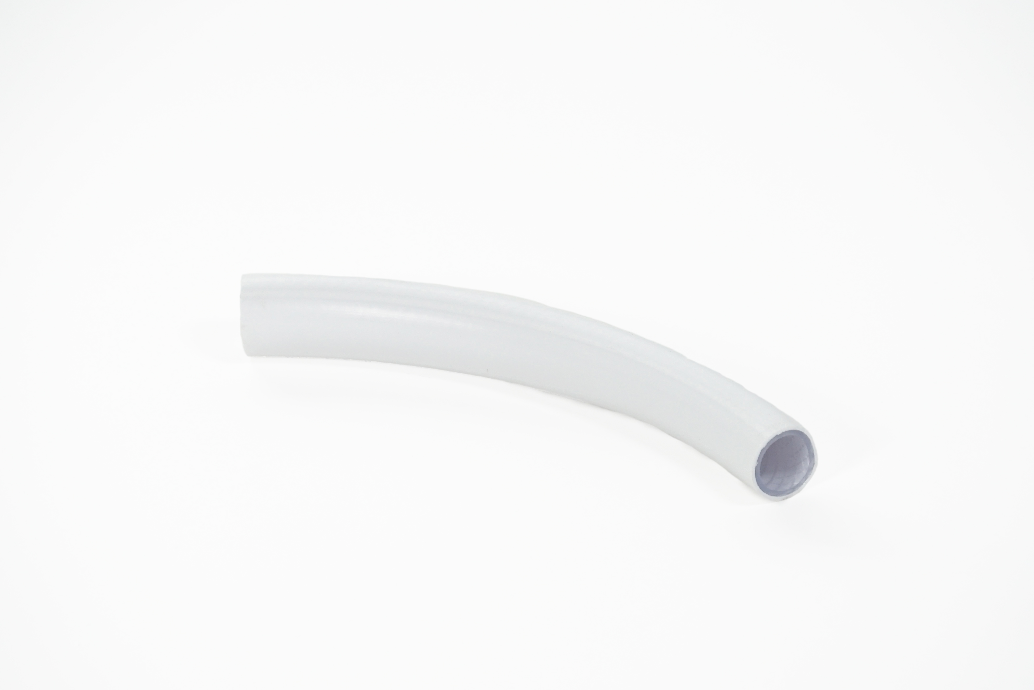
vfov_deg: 6.7
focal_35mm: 205
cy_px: 345
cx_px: 517
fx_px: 5888
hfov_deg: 10.0
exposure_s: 1/60
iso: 640
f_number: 6.3
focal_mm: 137
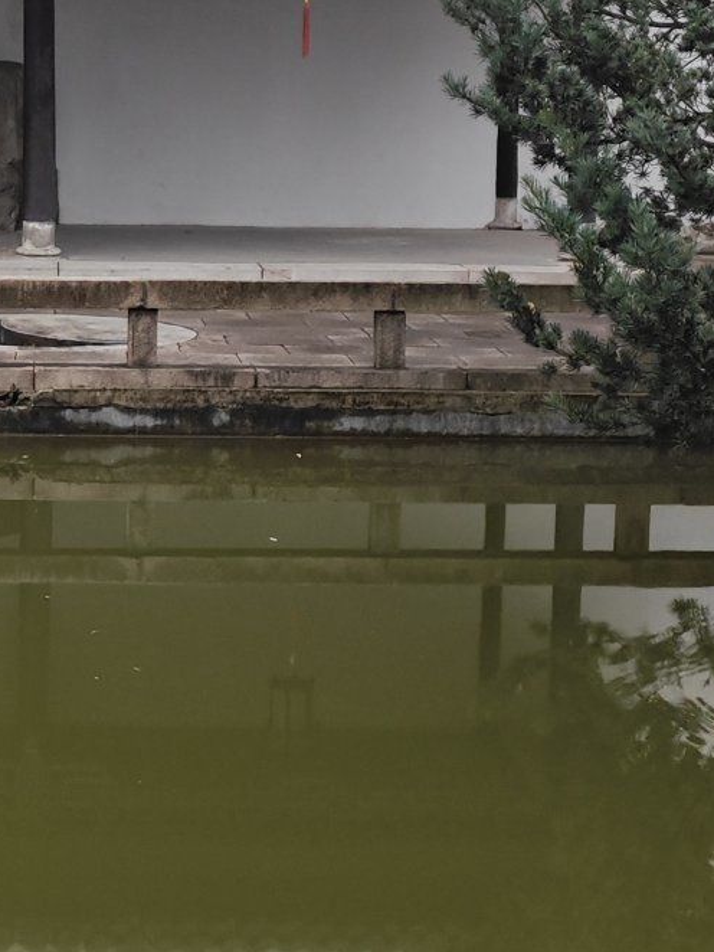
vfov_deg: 20.6
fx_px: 2612
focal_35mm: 95
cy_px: 421
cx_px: -32
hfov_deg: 15.2
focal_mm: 5.43
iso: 125
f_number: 1.8
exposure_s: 1/588
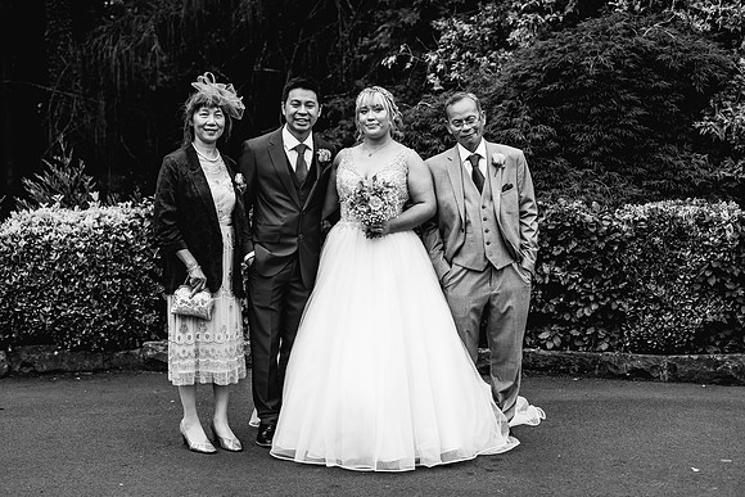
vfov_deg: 27.0
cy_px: 248
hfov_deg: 39.6
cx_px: 372
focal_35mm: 50
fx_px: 1035
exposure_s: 1/500
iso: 160
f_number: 4
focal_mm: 50
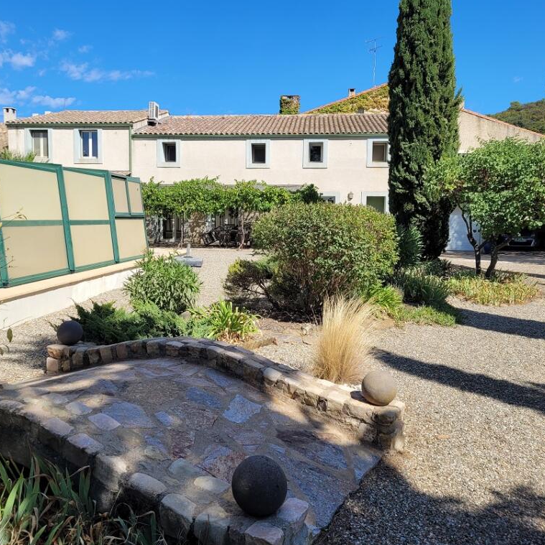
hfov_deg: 52.4
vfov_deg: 52.5
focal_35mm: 31
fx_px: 552
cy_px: 272
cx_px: 243
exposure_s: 1/2252
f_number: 1.8
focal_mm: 5.4
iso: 40
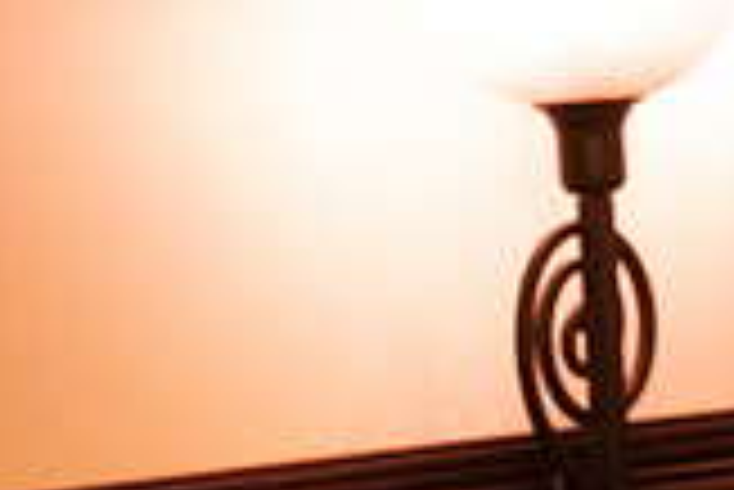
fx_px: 21753
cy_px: 865
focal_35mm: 1066
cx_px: 901
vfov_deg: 1.3
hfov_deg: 1.9
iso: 6400
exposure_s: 1/60
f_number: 8
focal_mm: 200
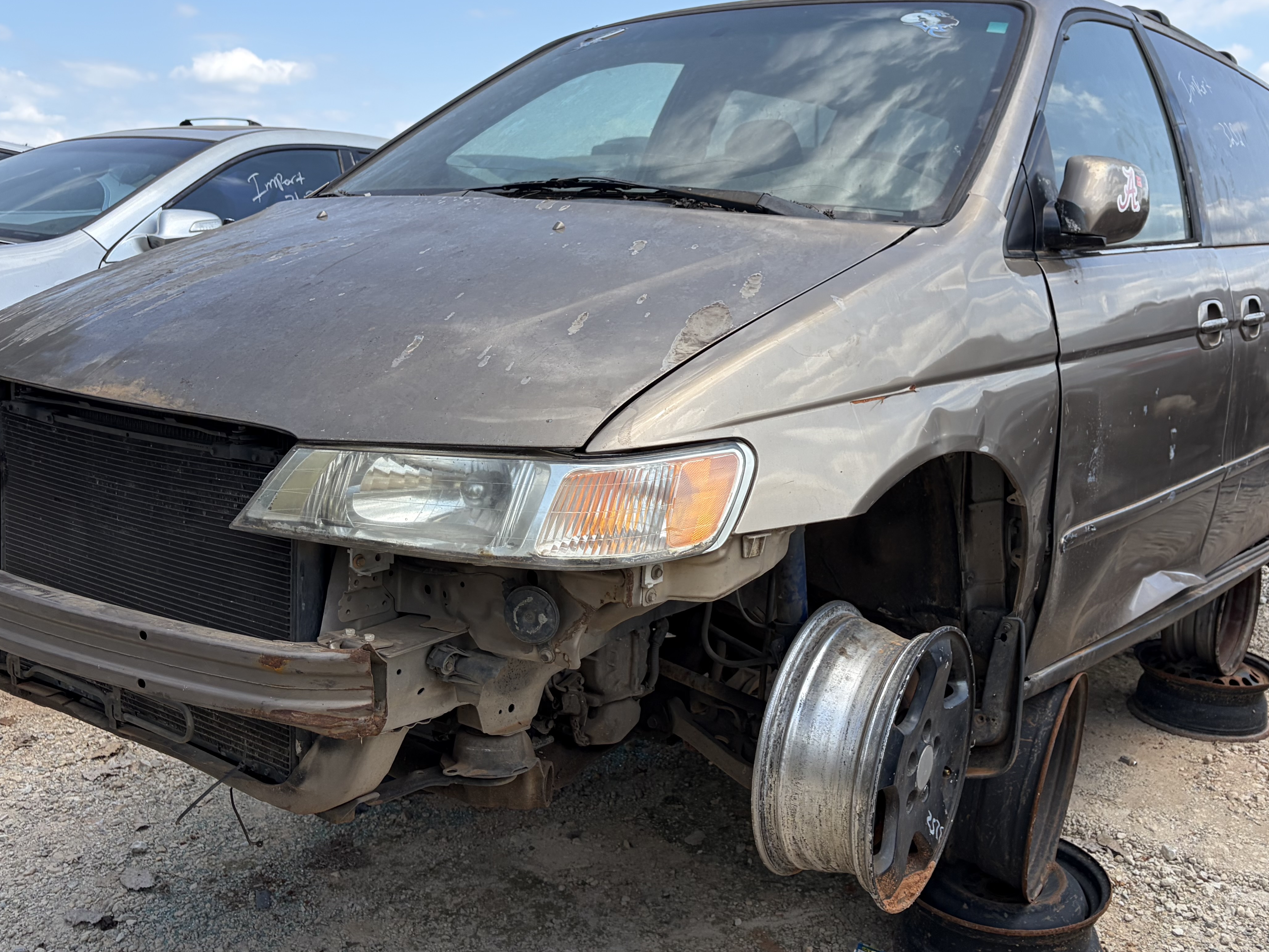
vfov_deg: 39.5
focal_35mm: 36
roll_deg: +0.4
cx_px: 668
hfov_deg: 51.3
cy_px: 385
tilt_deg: -5.3
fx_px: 1320
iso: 50
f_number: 1.6
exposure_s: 1/1848
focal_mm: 5.96
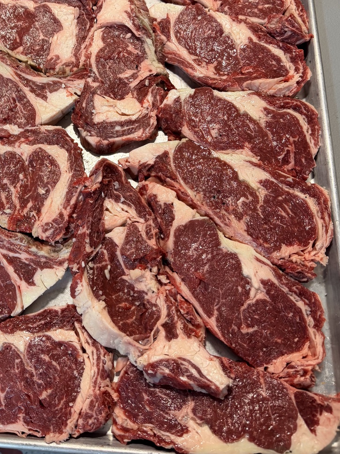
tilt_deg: -68.6
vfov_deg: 49.3
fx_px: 484
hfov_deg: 37.9
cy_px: 155
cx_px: 92
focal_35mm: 37
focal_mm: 6.76
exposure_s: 1/60
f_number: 1.78
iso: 125
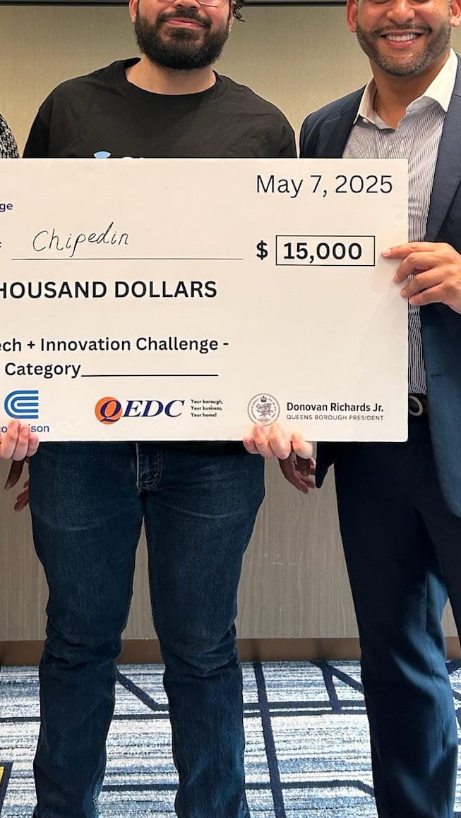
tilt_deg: -1.6
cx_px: 196
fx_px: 1086
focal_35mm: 50
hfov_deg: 23.9
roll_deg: +0.2
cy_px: 142
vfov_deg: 39.4
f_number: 1.5
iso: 80
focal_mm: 5.7
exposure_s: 1/60
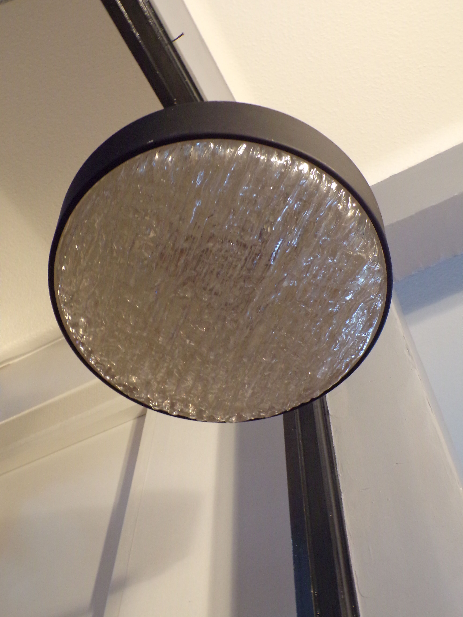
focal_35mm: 32
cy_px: 308
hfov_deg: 44.2
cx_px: 232
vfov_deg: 56.8
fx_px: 571
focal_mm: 5.8
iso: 469
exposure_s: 1/17
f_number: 3.2
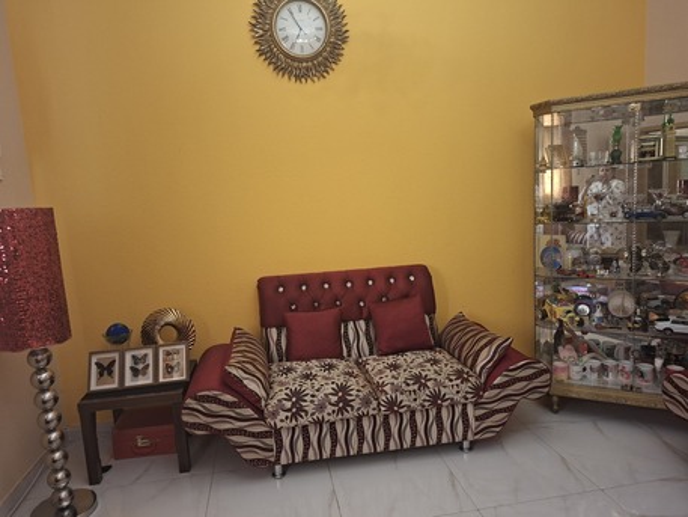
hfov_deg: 73.9
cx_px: 344
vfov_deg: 58.9
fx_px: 457
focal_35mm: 23
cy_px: 258
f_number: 1.8
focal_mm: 5.54
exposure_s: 1/50
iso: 200
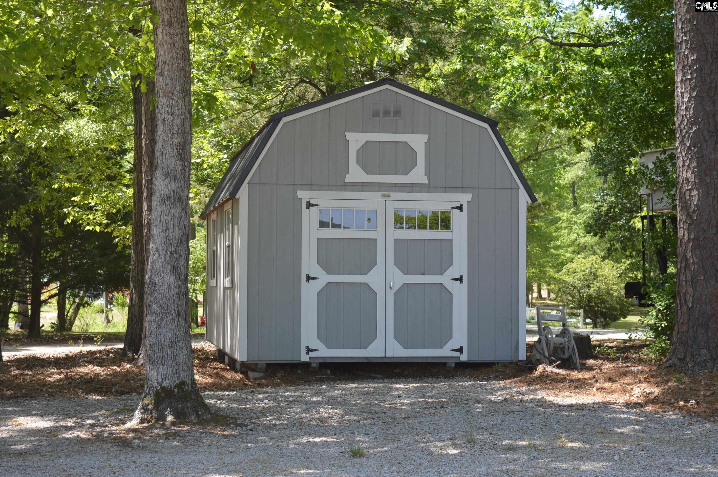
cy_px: 238
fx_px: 1435
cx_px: 359
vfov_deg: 18.9
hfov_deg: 28.1
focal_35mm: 72
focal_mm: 48
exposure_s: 1/125
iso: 110
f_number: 5.6
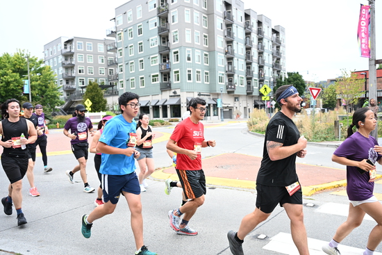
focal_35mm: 33
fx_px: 350
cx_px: 191
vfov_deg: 40.0
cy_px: 128
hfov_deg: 57.2
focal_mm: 33
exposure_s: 1/640
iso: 2000
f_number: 4
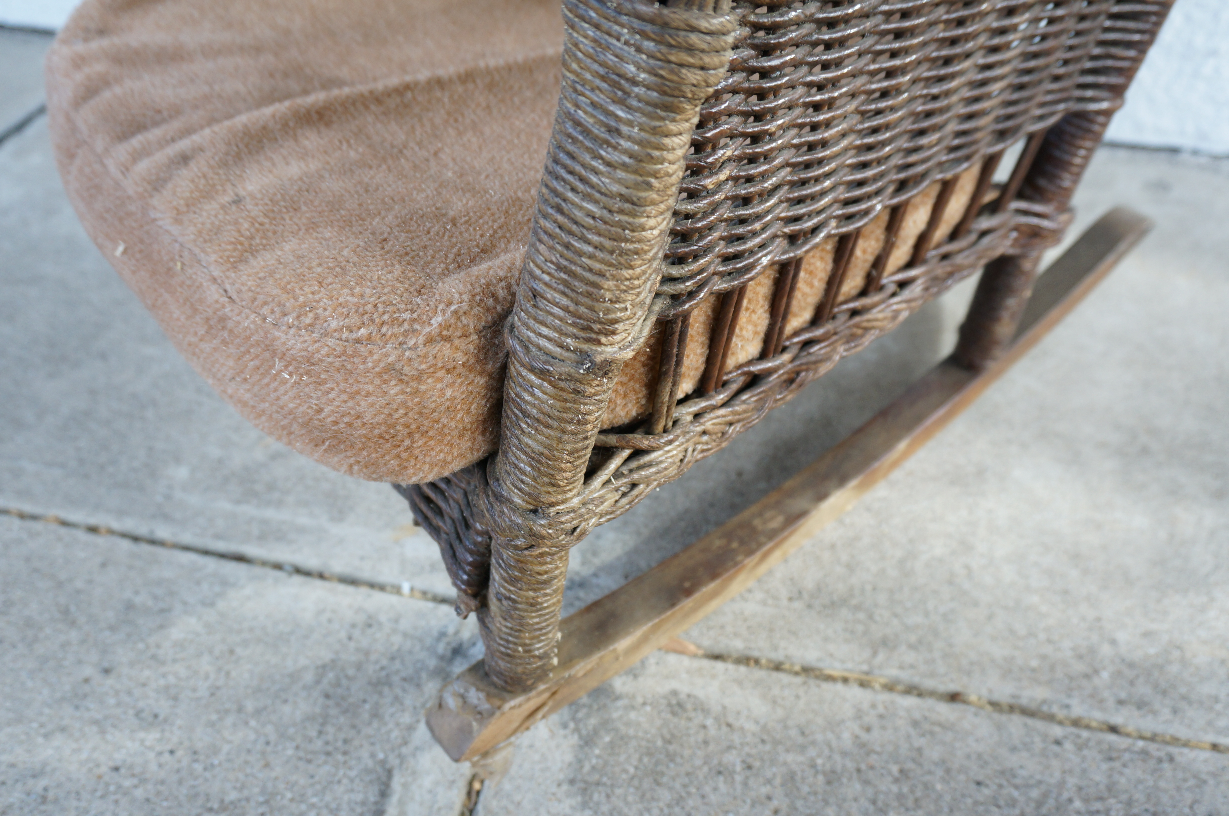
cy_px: 408
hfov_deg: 62.0
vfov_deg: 43.5
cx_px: 614
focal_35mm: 30
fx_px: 1023
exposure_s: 1/60
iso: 400
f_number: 4
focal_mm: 20
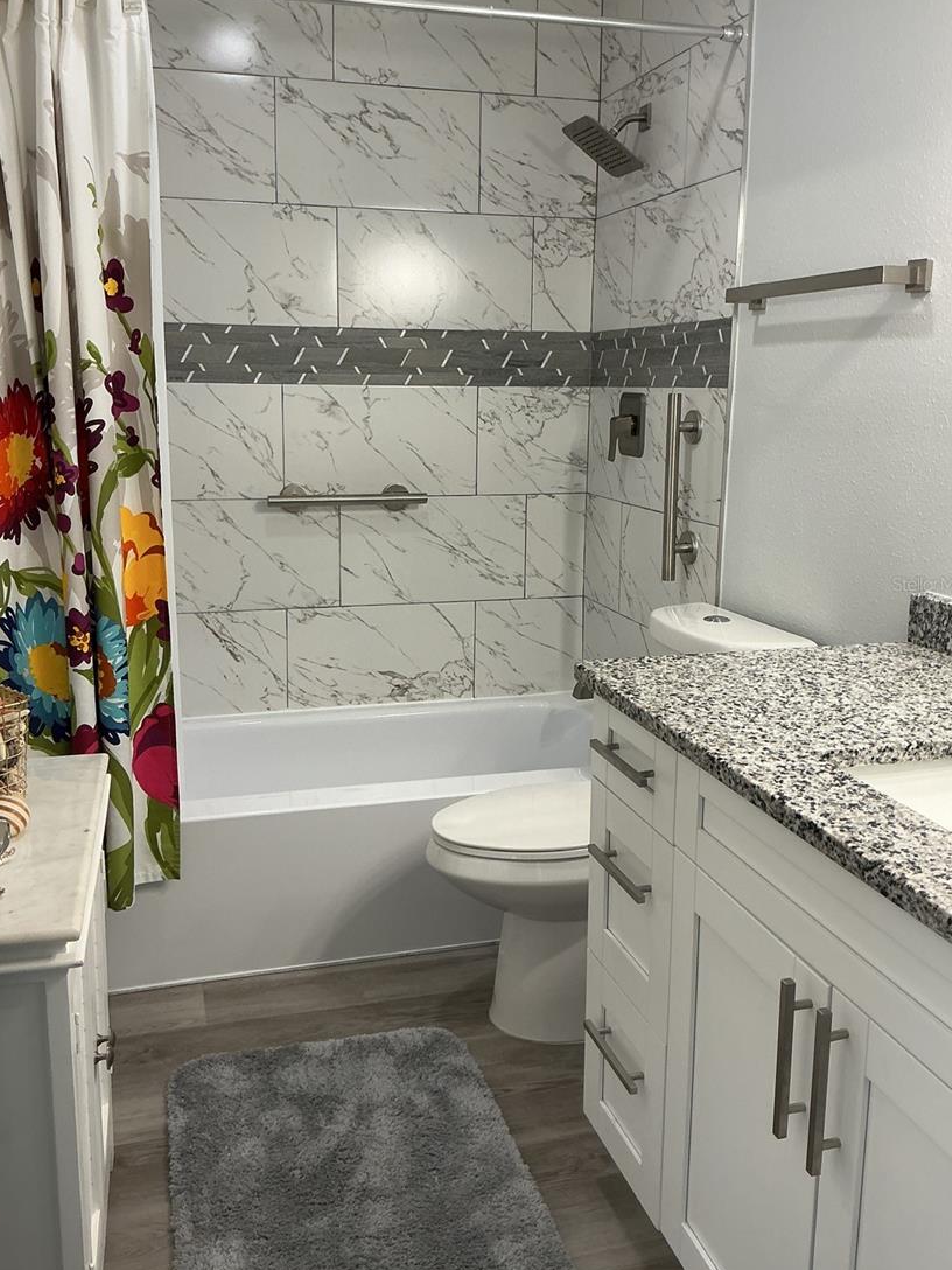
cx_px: 450
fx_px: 1173
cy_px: 584
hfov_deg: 44.1
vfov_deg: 56.7
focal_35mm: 32
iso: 40
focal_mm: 3
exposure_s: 1/60
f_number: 1.8
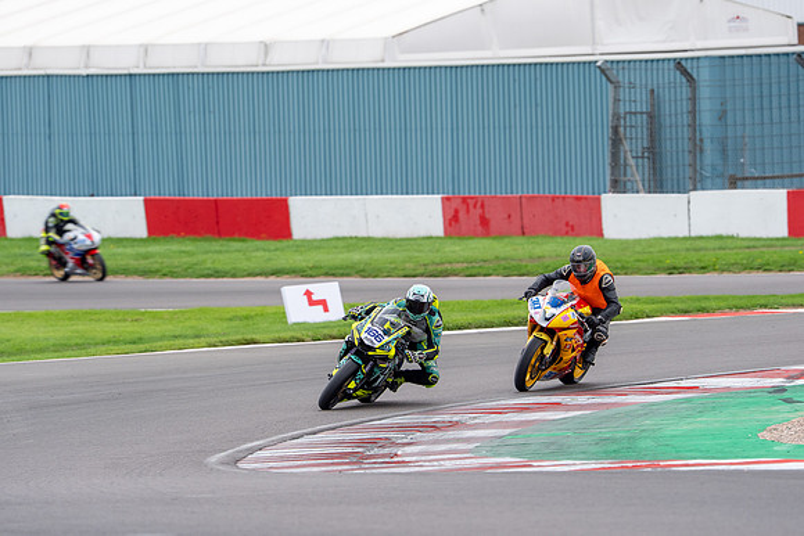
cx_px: 402
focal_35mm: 400
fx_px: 8944
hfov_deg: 5.1
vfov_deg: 3.4
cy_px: 268
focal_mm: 400
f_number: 7.1
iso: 800
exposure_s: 1/320
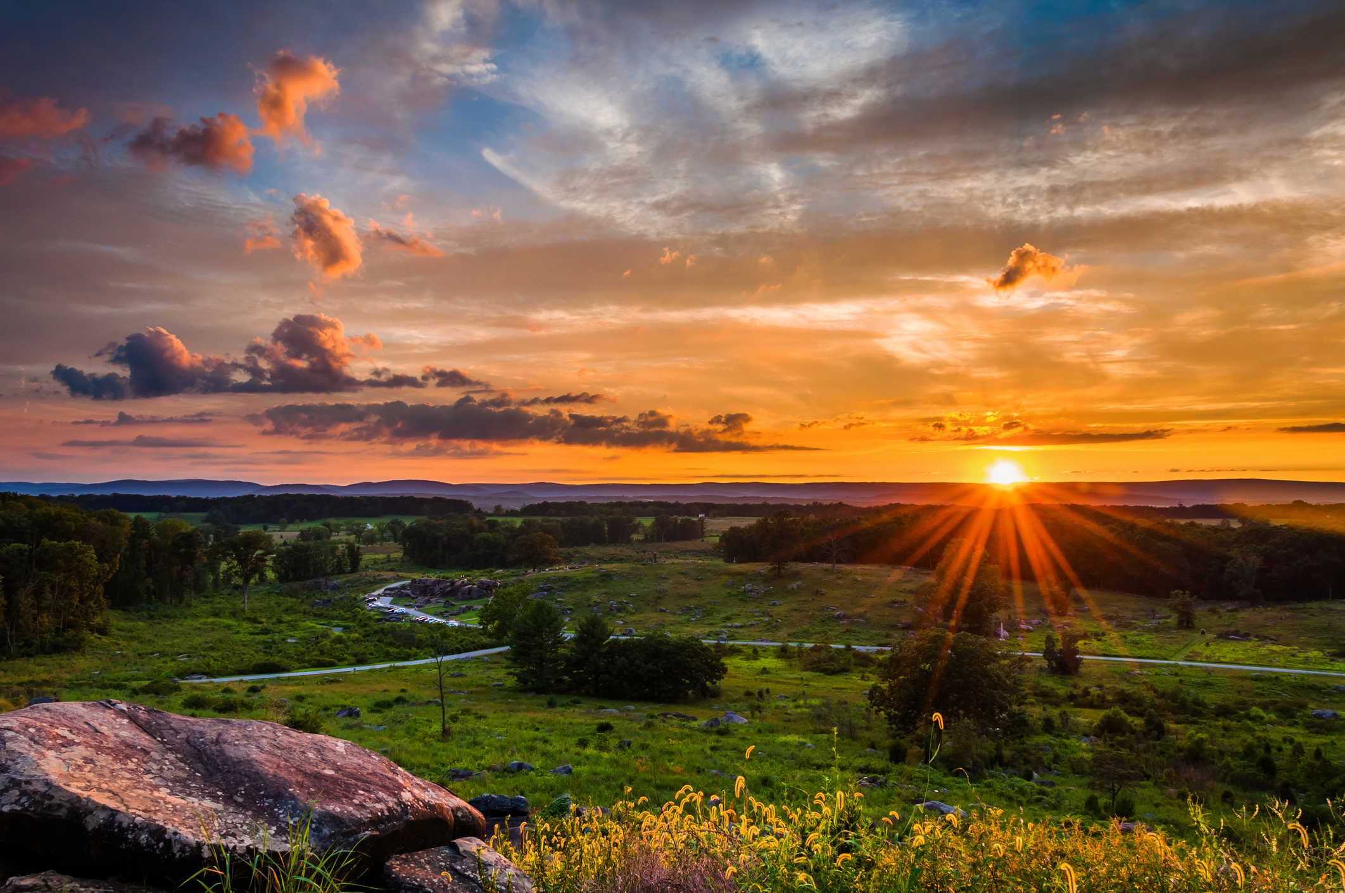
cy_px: 446
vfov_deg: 47.8
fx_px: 1008
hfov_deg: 67.4
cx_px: 672
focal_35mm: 27
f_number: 14
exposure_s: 1/8
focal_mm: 18
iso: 200
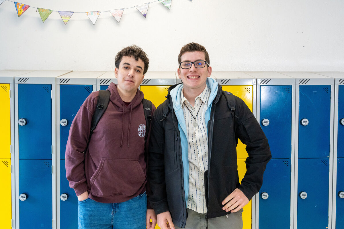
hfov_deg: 59.3
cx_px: 172
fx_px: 302
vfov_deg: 41.6
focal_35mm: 32
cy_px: 114
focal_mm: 31.6
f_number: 8
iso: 5000
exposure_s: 1/200
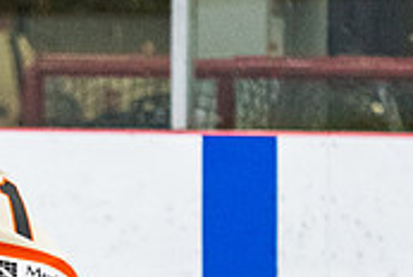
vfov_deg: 1.4
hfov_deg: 2.1
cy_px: 274
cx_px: -143
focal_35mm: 970
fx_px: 11147
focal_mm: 116
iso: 1600
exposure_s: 1/640
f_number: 2.8
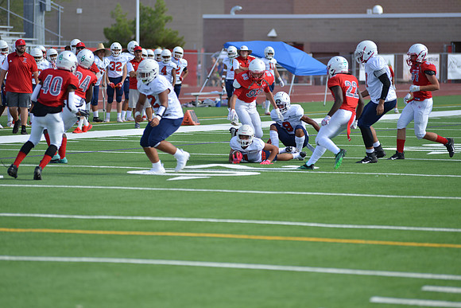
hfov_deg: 10.3
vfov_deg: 6.9
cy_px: 154
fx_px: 2562
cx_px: 230
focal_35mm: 200
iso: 140
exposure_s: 1/1600
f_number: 2.8
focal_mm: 200
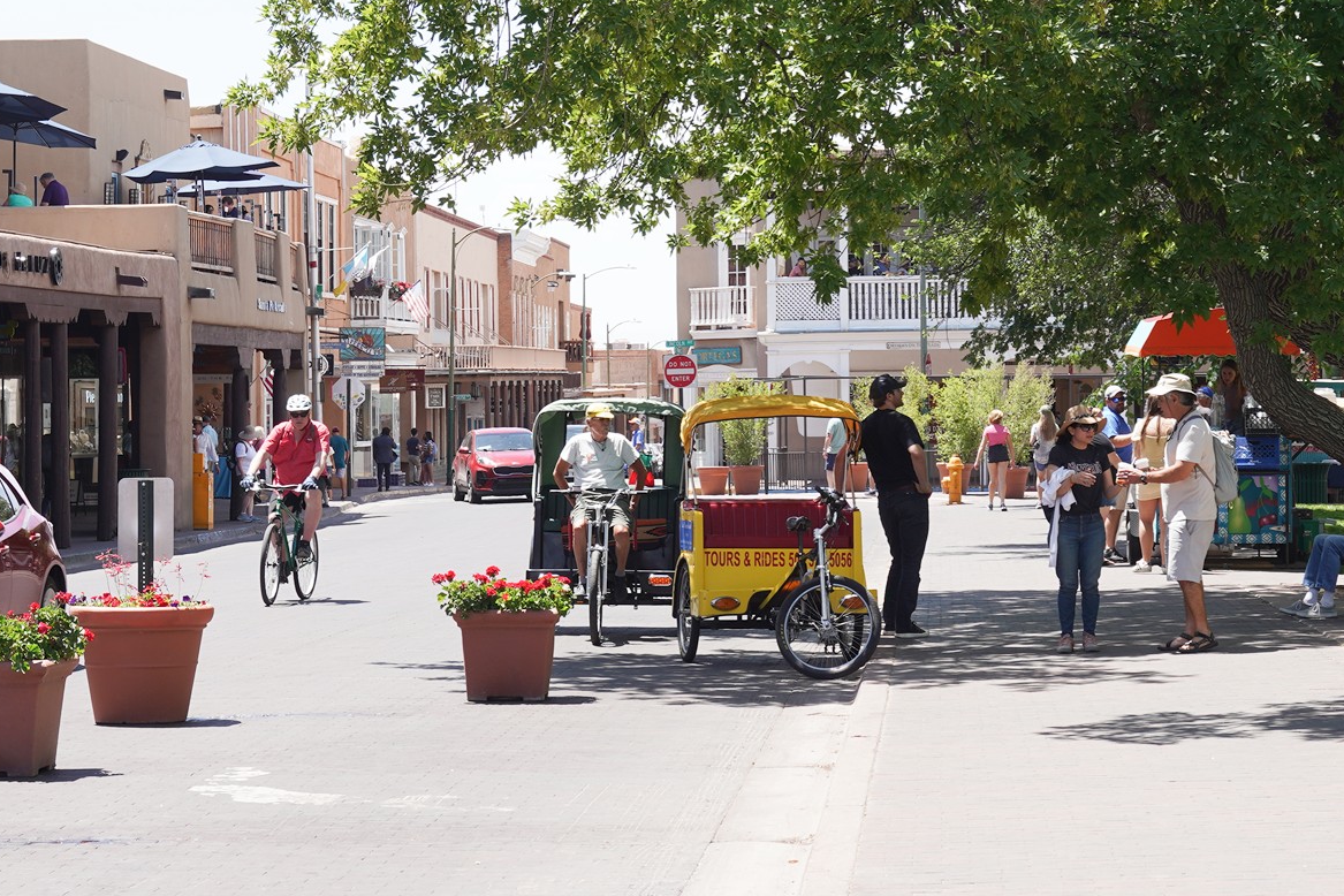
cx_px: 950
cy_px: 190
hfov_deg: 27.8
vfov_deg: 18.8
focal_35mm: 72
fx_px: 2688
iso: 100
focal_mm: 42
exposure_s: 1/100
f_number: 9
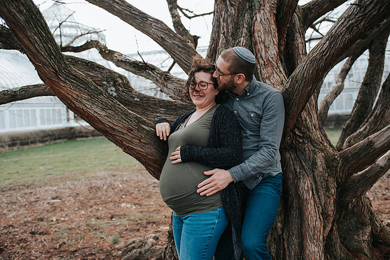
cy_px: 130
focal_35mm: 35
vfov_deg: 37.9
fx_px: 379
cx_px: 195
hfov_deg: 54.4
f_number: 3.2
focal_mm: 35
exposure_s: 1/800
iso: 450
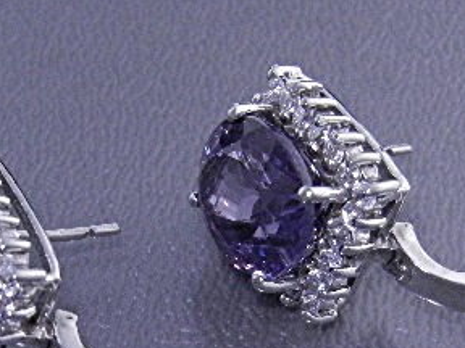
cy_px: 267
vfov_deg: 11.3
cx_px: 150
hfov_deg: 15.0
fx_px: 1760
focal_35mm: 131
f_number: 8
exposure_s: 1/30
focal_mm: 10.6
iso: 800
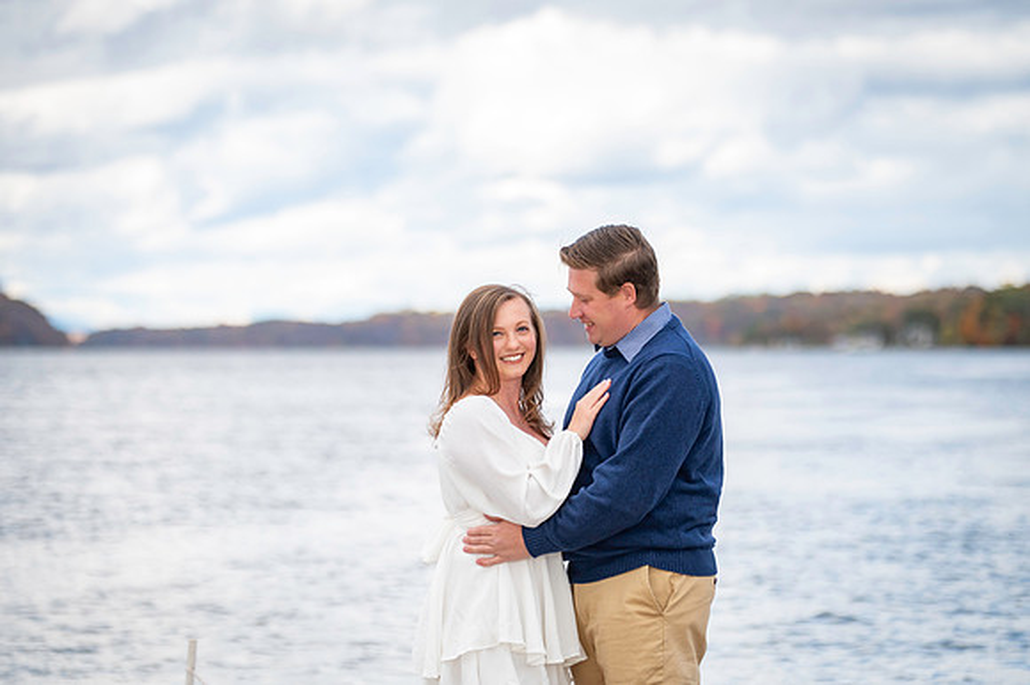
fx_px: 3233
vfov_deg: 12.1
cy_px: 342
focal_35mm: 113
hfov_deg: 18.1
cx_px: 515
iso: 1250
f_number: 2.8
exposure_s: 1/8000
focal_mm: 112
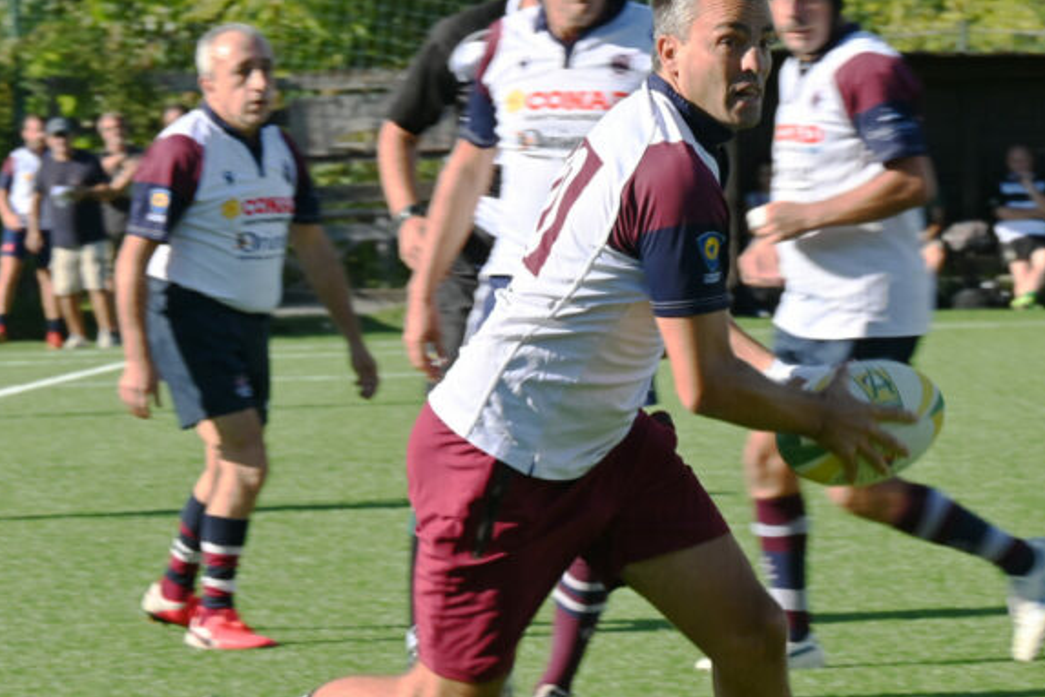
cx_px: 693
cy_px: 386
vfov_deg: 4.7
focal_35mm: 295
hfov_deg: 7.0
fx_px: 8563
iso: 125
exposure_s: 1/200
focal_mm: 110
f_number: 10
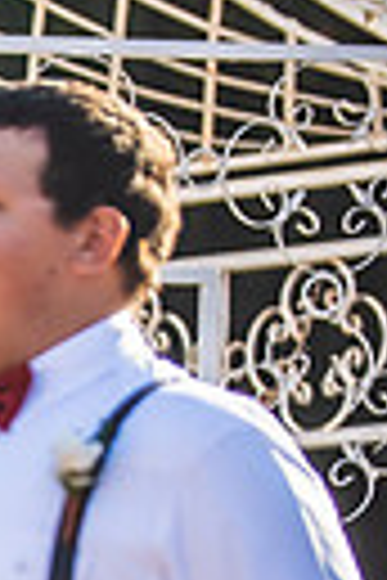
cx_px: -929
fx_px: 8723
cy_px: 641
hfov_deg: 2.5
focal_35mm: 541
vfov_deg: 3.8
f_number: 2.8
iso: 200
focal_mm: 116
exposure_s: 1/800
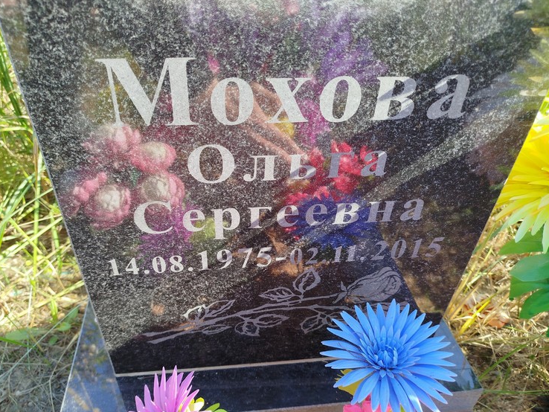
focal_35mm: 26
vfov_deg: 53.1
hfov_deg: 67.2
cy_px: 219
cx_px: 253
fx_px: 412
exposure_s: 1/163
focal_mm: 5.31
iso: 50
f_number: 1.7
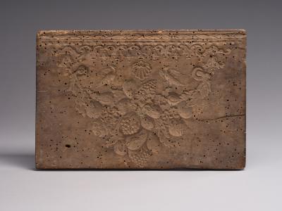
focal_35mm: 95
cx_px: 141
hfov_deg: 20.7
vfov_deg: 15.6
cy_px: 106
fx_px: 774
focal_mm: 120
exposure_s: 1/100
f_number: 16
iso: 160
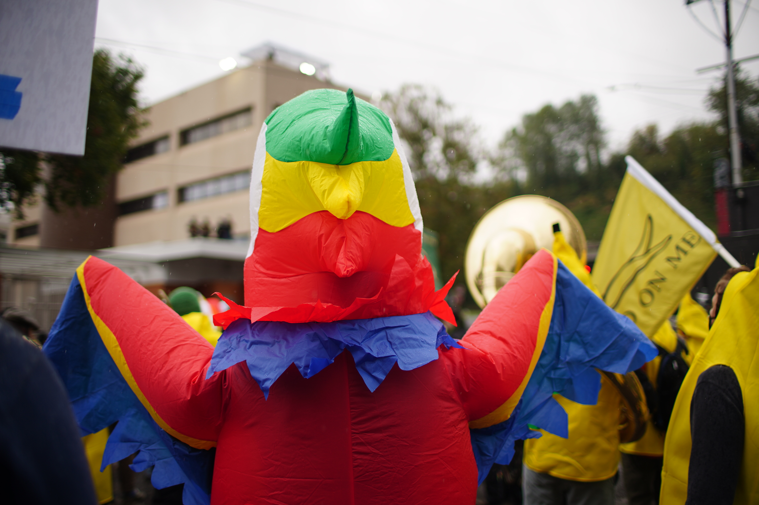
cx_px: 380
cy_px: 252
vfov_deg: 37.8
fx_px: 737
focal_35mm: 35
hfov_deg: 54.5
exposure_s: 1/1000
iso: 100
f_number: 1.4
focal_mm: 35
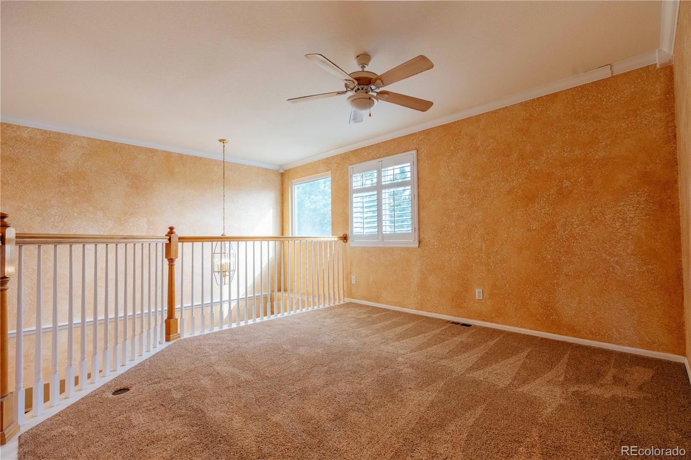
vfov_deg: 73.7
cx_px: 346
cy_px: 230
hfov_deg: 96.7
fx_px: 307
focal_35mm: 16
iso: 320
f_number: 7.1
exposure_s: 1/500
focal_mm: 16
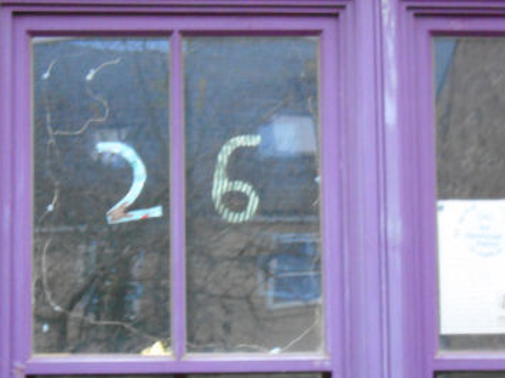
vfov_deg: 11.7
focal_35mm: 127
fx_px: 1852
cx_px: 225
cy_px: 205
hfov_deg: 15.5
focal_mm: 19.3
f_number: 5.8
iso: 800
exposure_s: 1/30
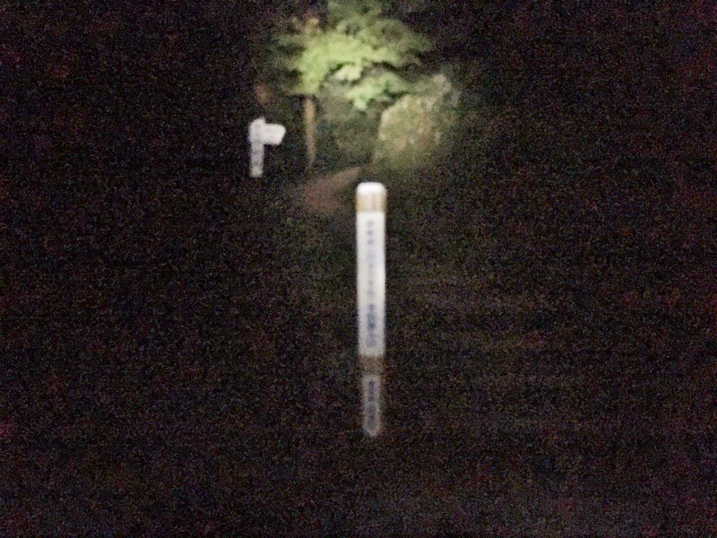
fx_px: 601
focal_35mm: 29
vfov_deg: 48.2
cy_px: 269
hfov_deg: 61.7
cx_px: 358
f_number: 2.2
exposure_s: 1/4
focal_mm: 4.15
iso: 2000
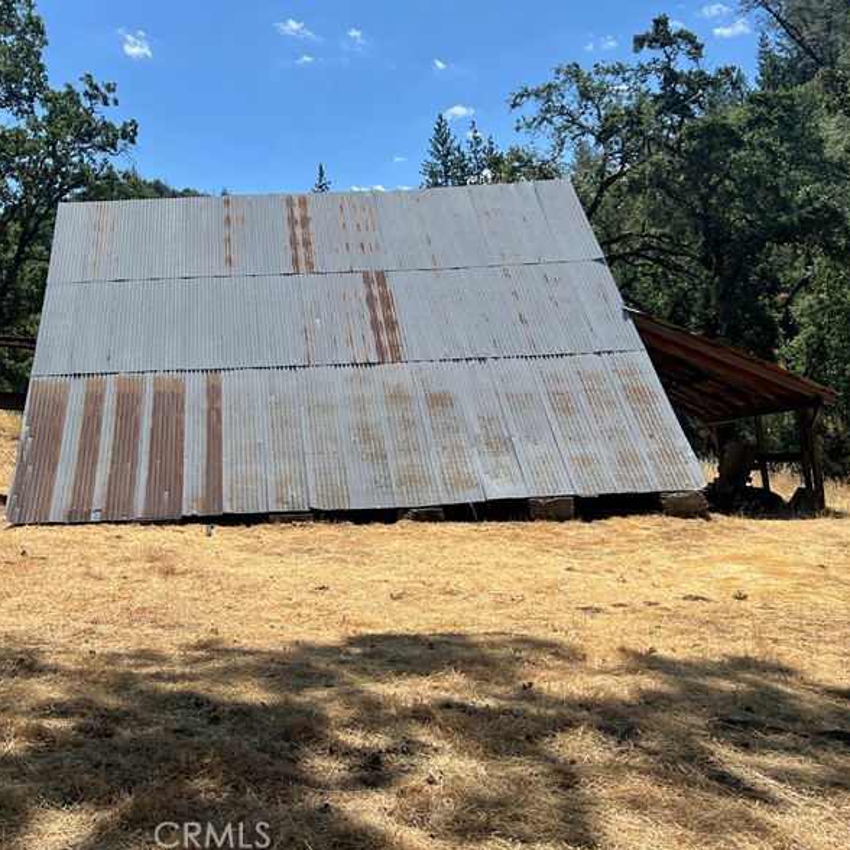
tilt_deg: +6.4
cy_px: 301
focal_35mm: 40
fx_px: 1111
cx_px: 269
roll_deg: +3.6
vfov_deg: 41.4
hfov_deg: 41.2
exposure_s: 1/5319
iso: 50
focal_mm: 5.7
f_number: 1.5
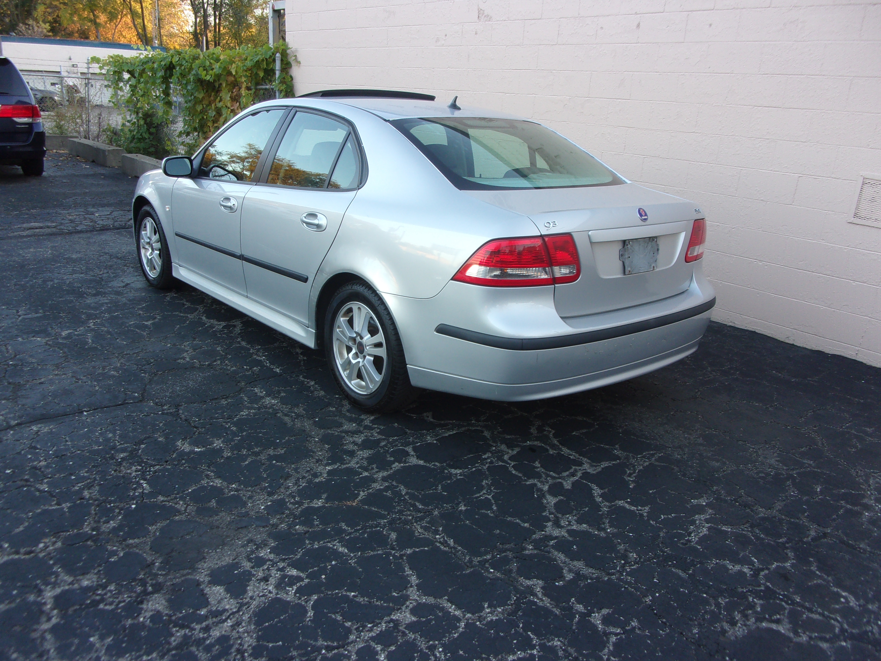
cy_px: 330
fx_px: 713
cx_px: 440
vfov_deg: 49.7
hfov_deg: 63.4
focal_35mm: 28
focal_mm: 5.1
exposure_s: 1/34
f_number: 3.9
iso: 80
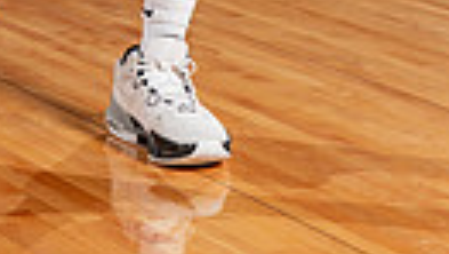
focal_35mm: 176
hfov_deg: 12.2
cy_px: -467
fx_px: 2098
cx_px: 82
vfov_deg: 6.4
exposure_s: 1/250
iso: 200
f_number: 5.6
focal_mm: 49
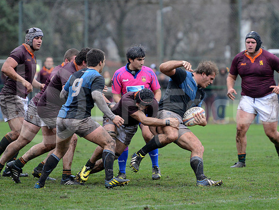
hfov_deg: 6.7
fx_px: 2370
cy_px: 105
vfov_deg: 5.1
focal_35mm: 294
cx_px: 140
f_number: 4
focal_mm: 270
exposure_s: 1/500
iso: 5000
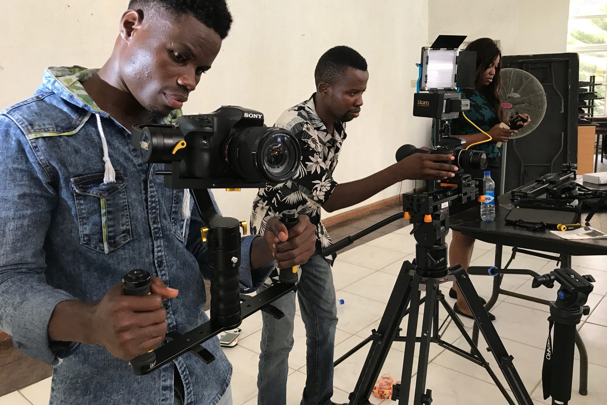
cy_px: 182
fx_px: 506
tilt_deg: -10.2
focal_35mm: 30
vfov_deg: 43.6
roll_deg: +2.6
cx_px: 312
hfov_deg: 61.9
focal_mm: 3.99
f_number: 1.8
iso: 40
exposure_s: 1/21
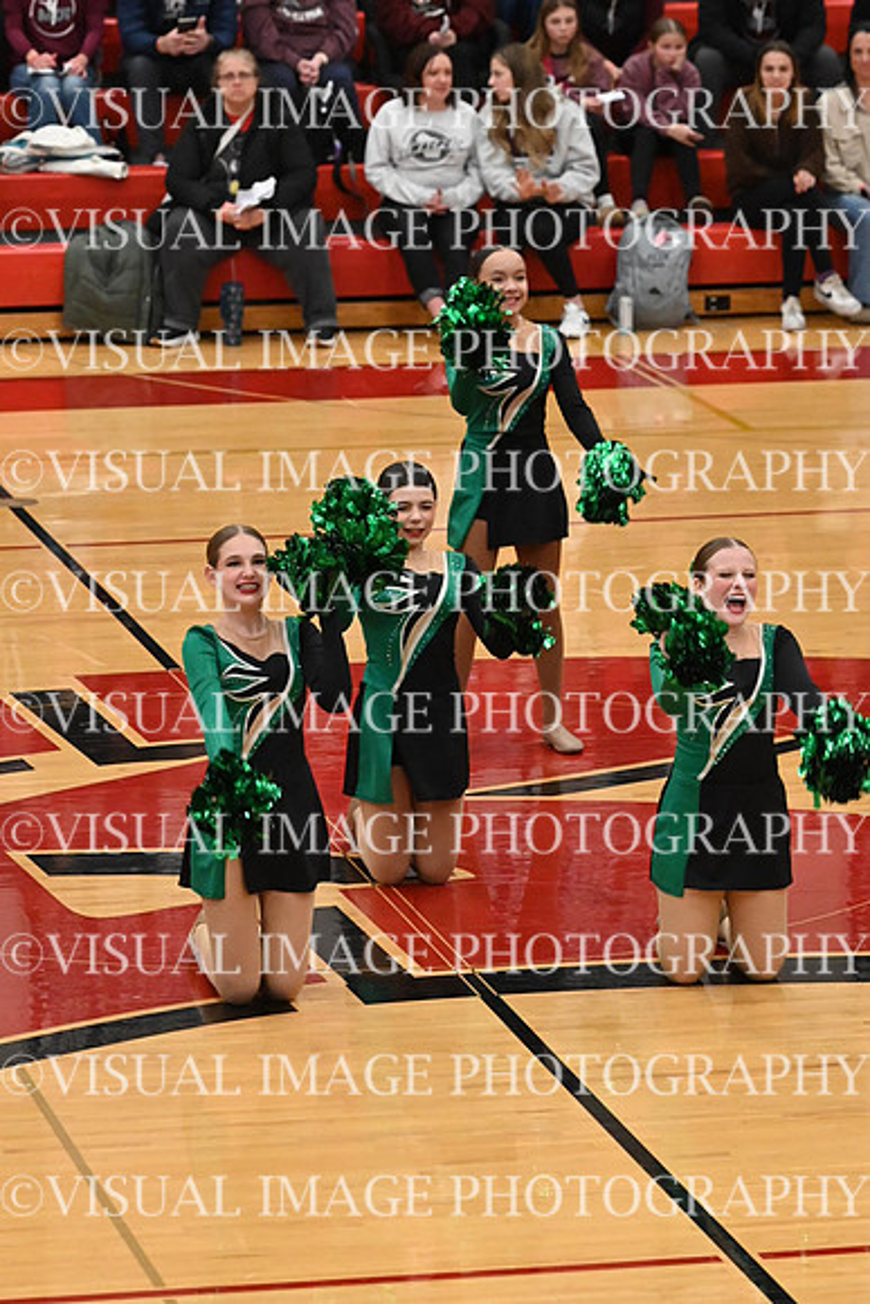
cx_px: 435
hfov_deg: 7.9
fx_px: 6303
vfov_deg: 11.8
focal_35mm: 174
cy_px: 652
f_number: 4
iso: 8000
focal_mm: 116
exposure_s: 1/400
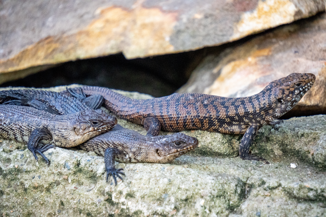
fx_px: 2784
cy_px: 108
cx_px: 163
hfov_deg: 6.7
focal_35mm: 308
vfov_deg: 4.5
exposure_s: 1/320
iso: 4000
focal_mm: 205
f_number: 6.3
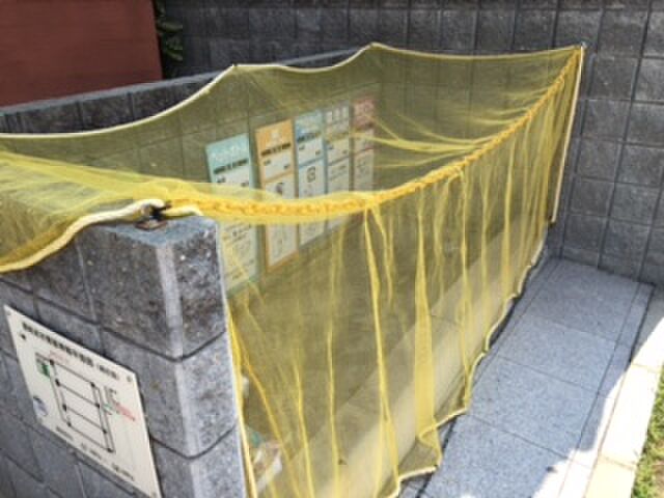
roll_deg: +2.2
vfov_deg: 48.2
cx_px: 332
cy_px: 249
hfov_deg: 61.7
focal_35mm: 29
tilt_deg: -23.4
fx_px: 556
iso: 25
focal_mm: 4.15
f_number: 2.2
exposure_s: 1/411
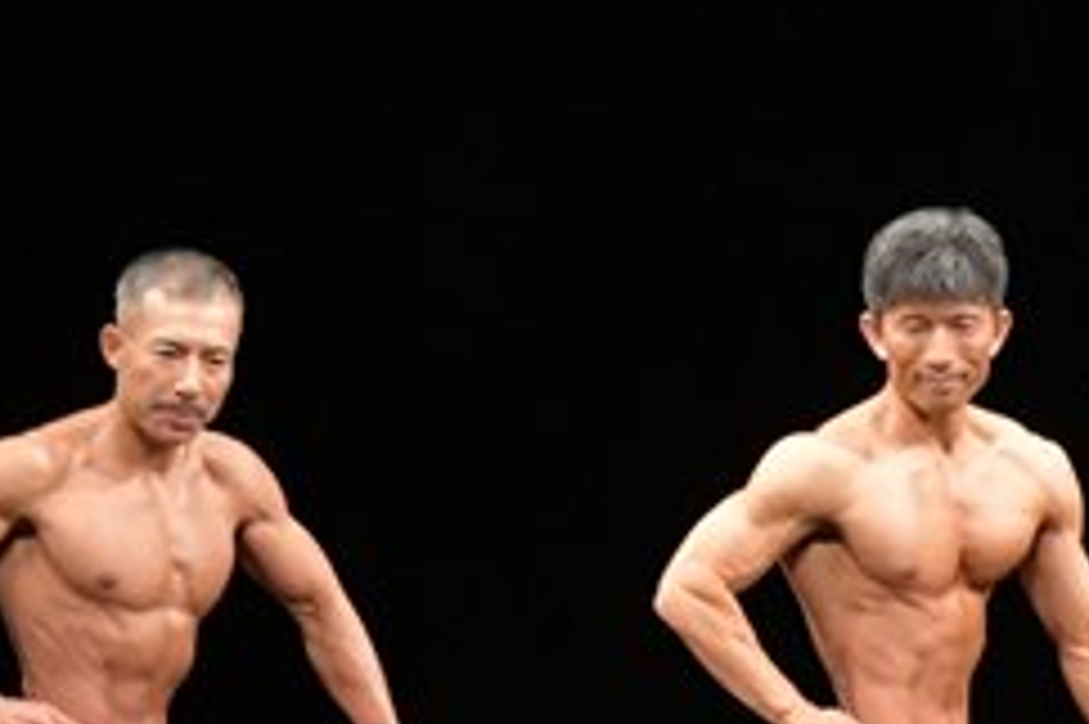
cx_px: 1343
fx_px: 16837
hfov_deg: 3.7
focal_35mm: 557
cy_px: 769
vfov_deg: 2.5
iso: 3200
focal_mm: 116
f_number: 5.6
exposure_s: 1/400
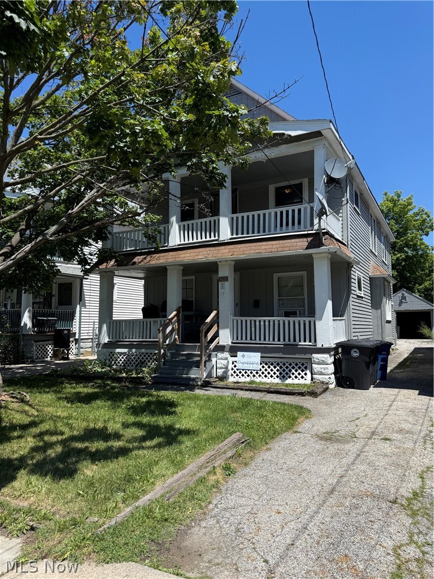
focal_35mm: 24
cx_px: 217
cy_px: 290
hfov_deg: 56.8
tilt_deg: +5.0
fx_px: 401
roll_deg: +0.4
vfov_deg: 71.6
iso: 80
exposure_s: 1/3759
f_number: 1.78
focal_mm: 6.76
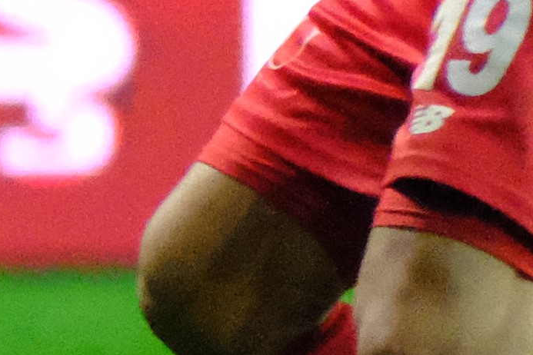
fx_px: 45612
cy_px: -48
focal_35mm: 3081
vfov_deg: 0.4
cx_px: -1037
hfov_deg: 0.7
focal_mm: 280.4
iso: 12800
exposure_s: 1/1600
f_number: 5.2
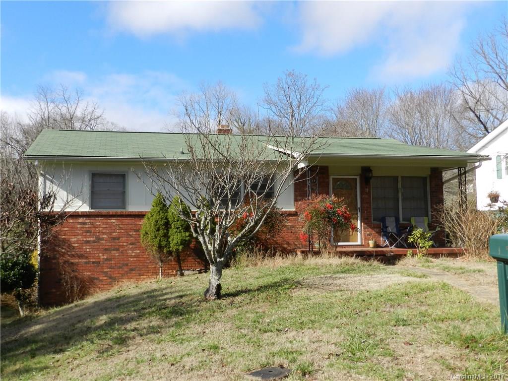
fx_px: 558
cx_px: 254
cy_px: 190
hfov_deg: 49.0
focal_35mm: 38
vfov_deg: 37.7
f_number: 4
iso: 160
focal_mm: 6.7
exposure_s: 1/1000
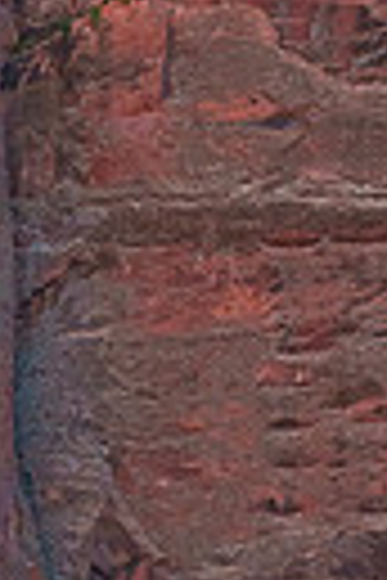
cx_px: -230
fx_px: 3418
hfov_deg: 6.4
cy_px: 211
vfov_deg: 9.7
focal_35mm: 212
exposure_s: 1/2500
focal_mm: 61
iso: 10000
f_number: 5.6
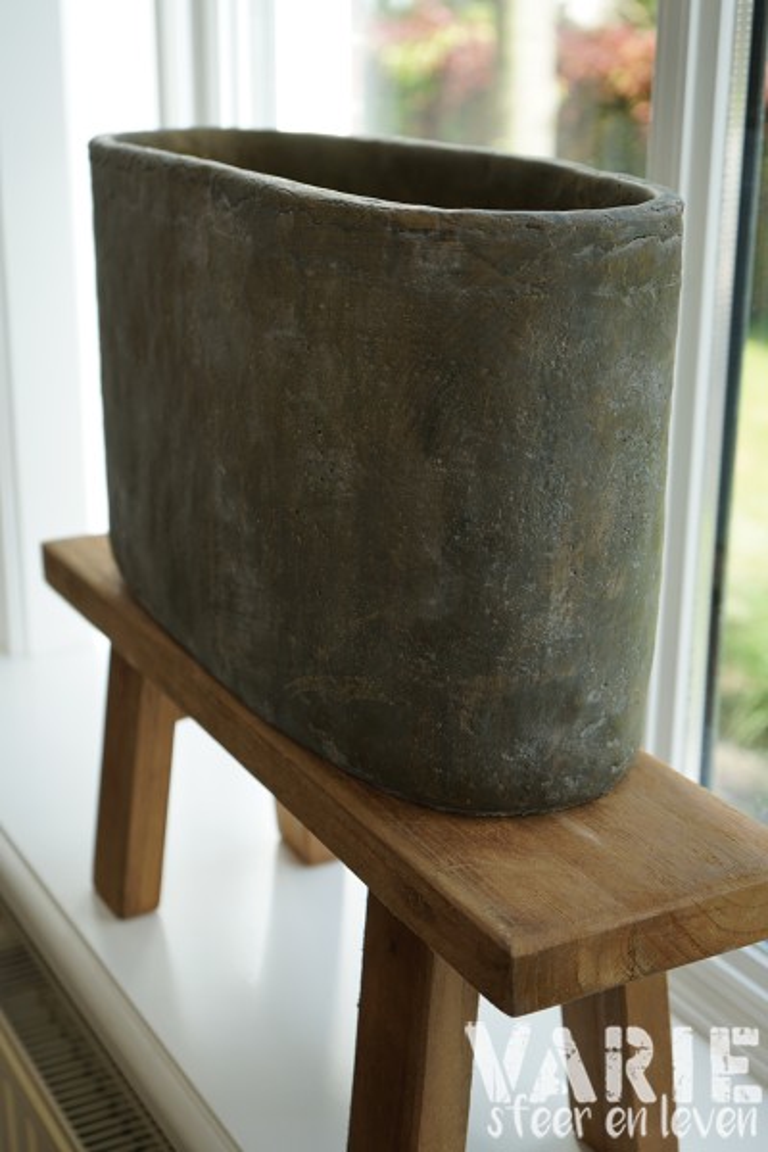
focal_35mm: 49
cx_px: 384
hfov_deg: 27.5
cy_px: 576
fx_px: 1568
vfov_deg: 40.3
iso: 100
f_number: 5.6
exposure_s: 1/60
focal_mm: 49
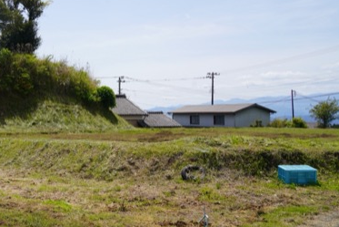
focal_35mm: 48
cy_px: 86
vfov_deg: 28.0
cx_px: 60
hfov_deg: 39.2
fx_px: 452
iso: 100
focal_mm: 28
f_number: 10
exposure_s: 1/200
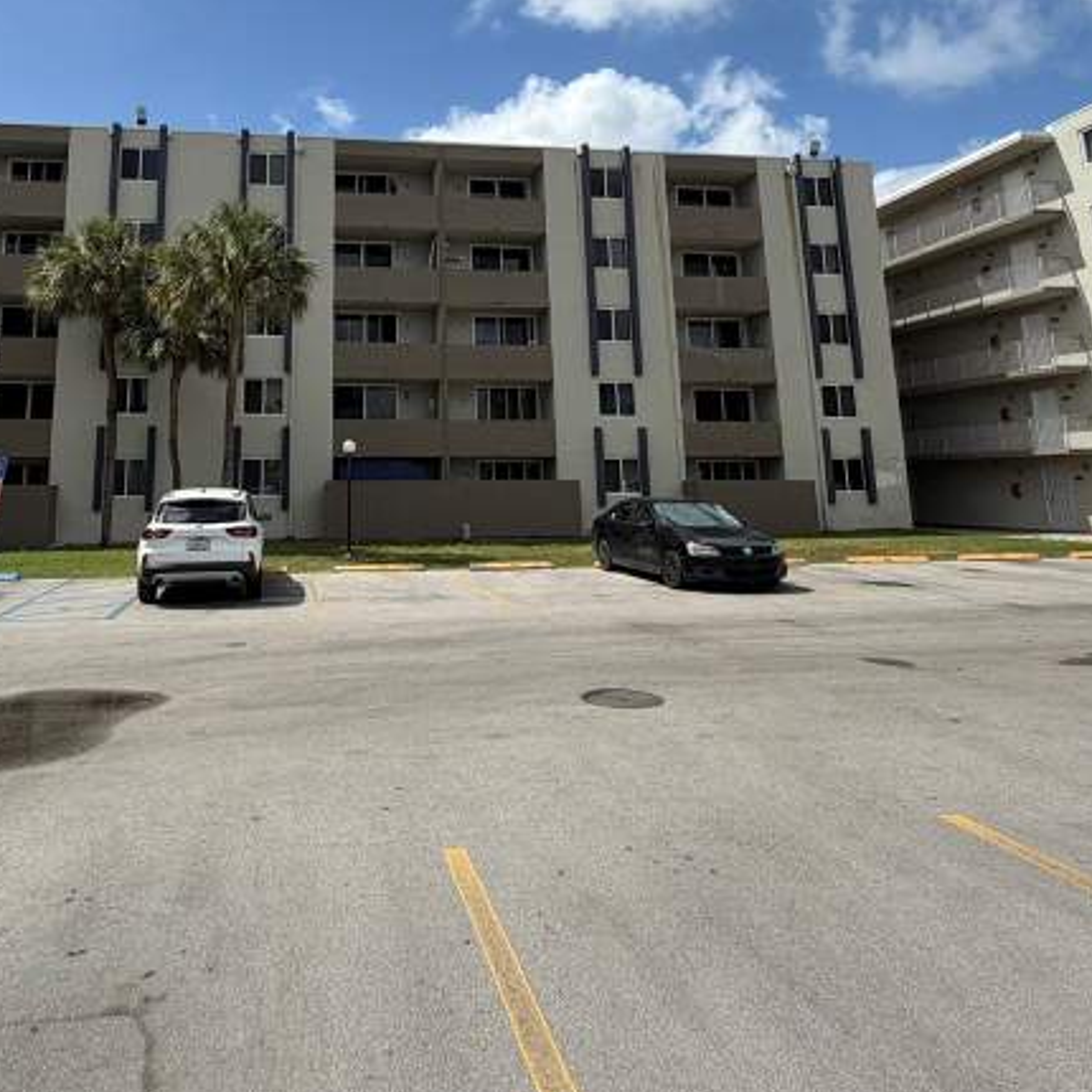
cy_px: 348
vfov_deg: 65.2
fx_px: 821
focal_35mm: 23
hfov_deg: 65.9
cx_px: 389
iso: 20
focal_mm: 2.22
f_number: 2.2
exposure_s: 1/1167
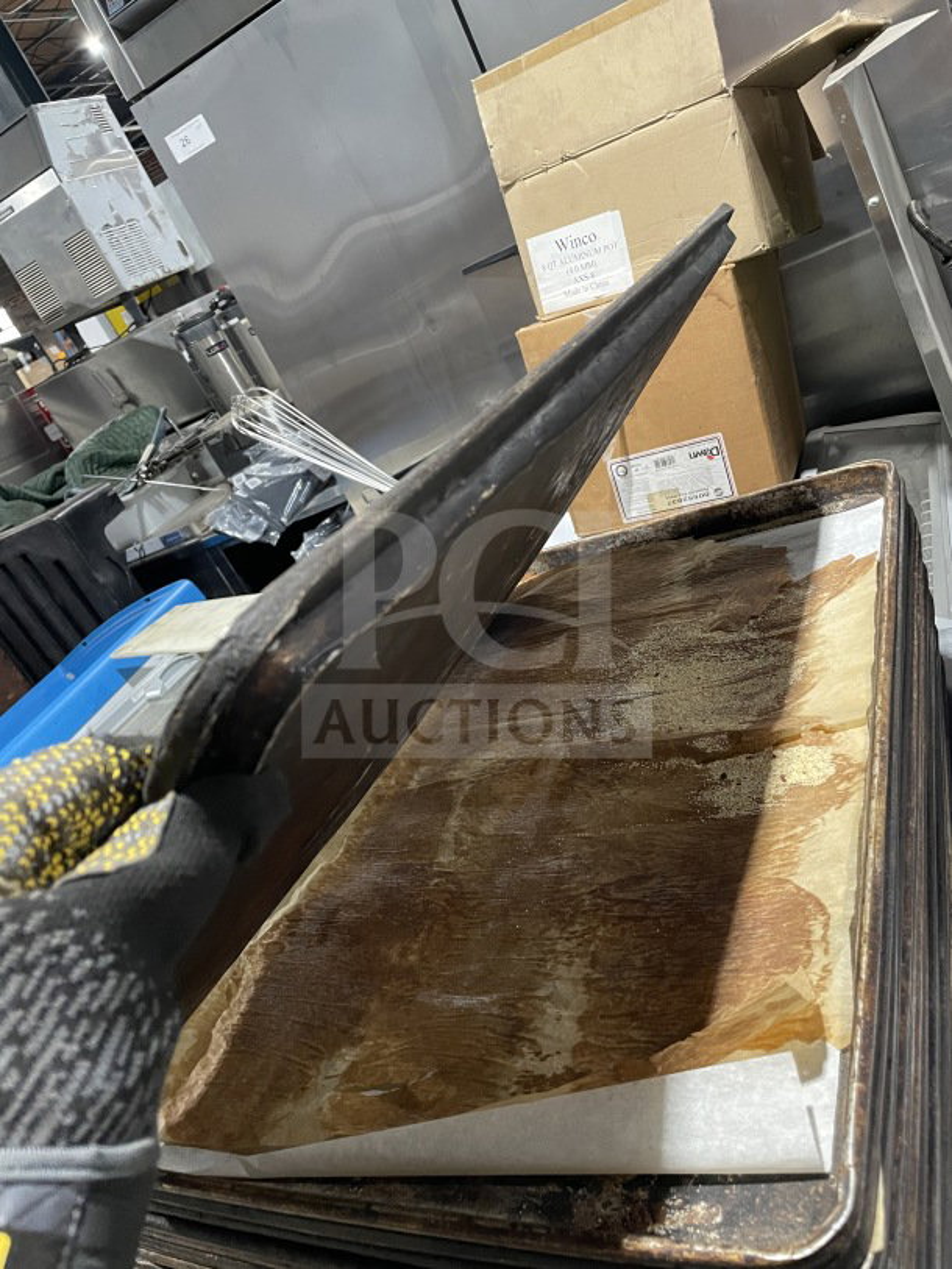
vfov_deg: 67.3
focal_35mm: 26
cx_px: 476
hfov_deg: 53.1
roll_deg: +28.5
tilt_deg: -20.2
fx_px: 953
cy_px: 634
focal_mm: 4.2
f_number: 1.6
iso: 500
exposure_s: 1/60
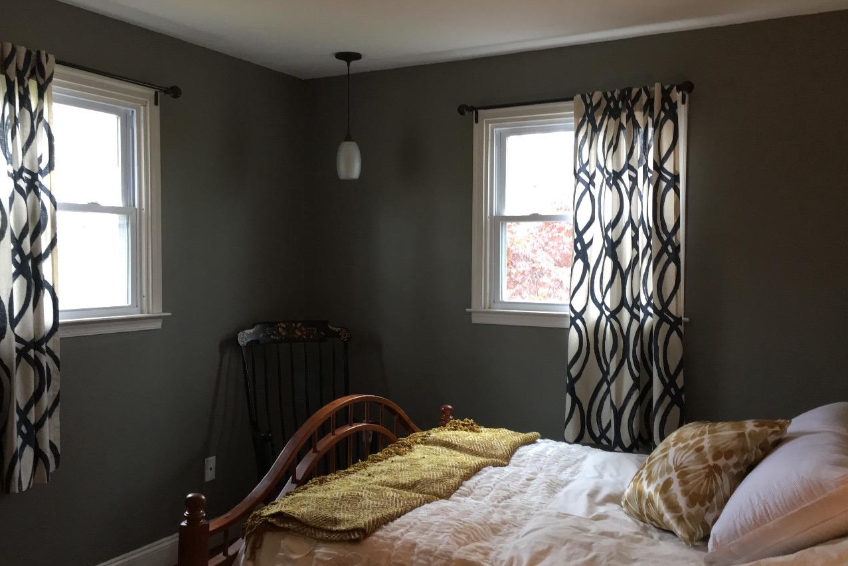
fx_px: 801
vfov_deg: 38.9
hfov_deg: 55.8
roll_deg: -0.5
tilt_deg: -1.0
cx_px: 432
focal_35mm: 34
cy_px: 286
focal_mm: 4.15
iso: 160
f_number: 2.2
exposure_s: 1/30
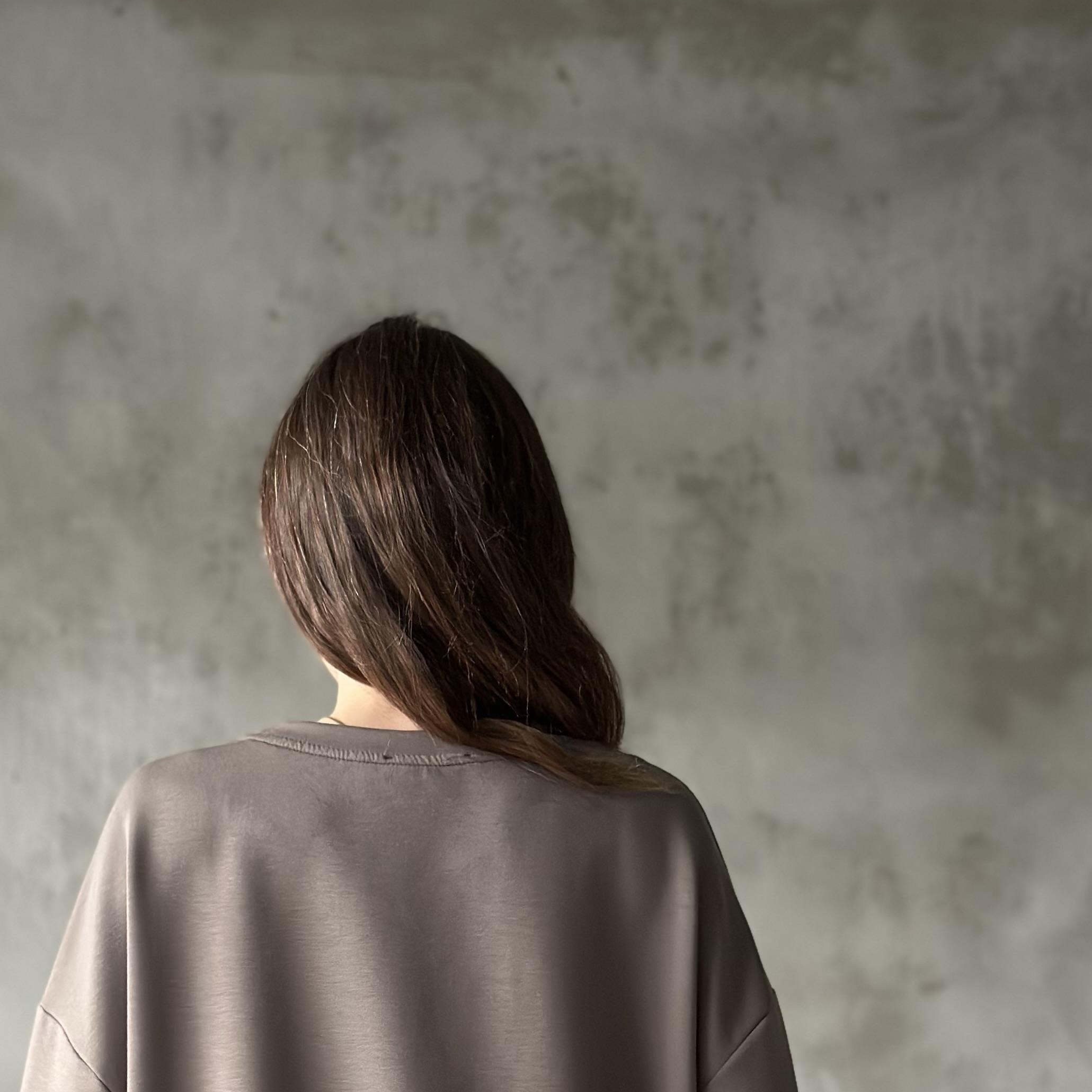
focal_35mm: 83
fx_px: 2962
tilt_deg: +3.3
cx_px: 403
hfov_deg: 20.8
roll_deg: -0.3
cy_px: 1061
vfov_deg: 20.3
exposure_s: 1/60
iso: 320
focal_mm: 6.86
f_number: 1.78
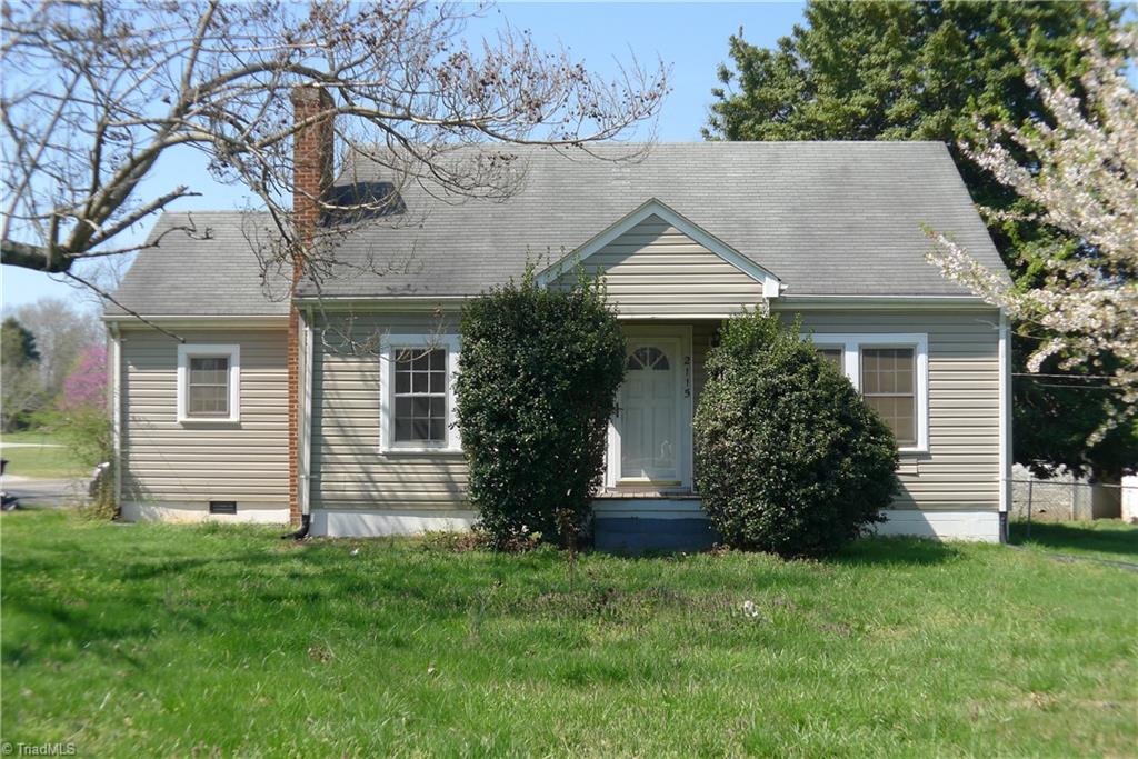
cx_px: 569
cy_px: 380
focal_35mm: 65
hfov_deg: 31.0
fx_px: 2055
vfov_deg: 20.9
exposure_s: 1/500
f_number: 3.5
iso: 80
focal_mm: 13.9
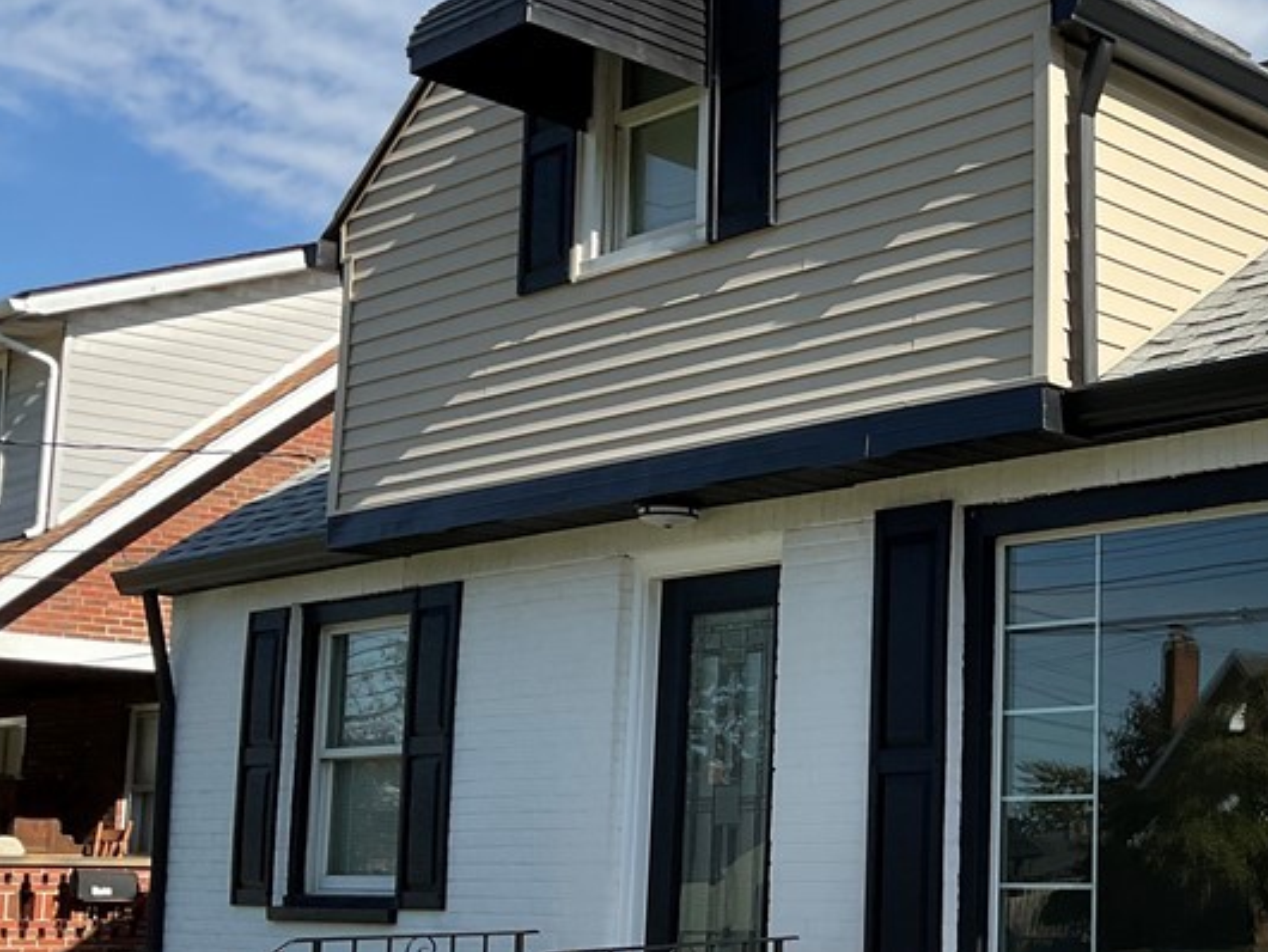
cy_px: 641
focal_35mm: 56
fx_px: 2052
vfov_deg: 26.0
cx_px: 1184
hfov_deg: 32.3
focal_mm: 3
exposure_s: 1/2058
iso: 16
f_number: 1.8
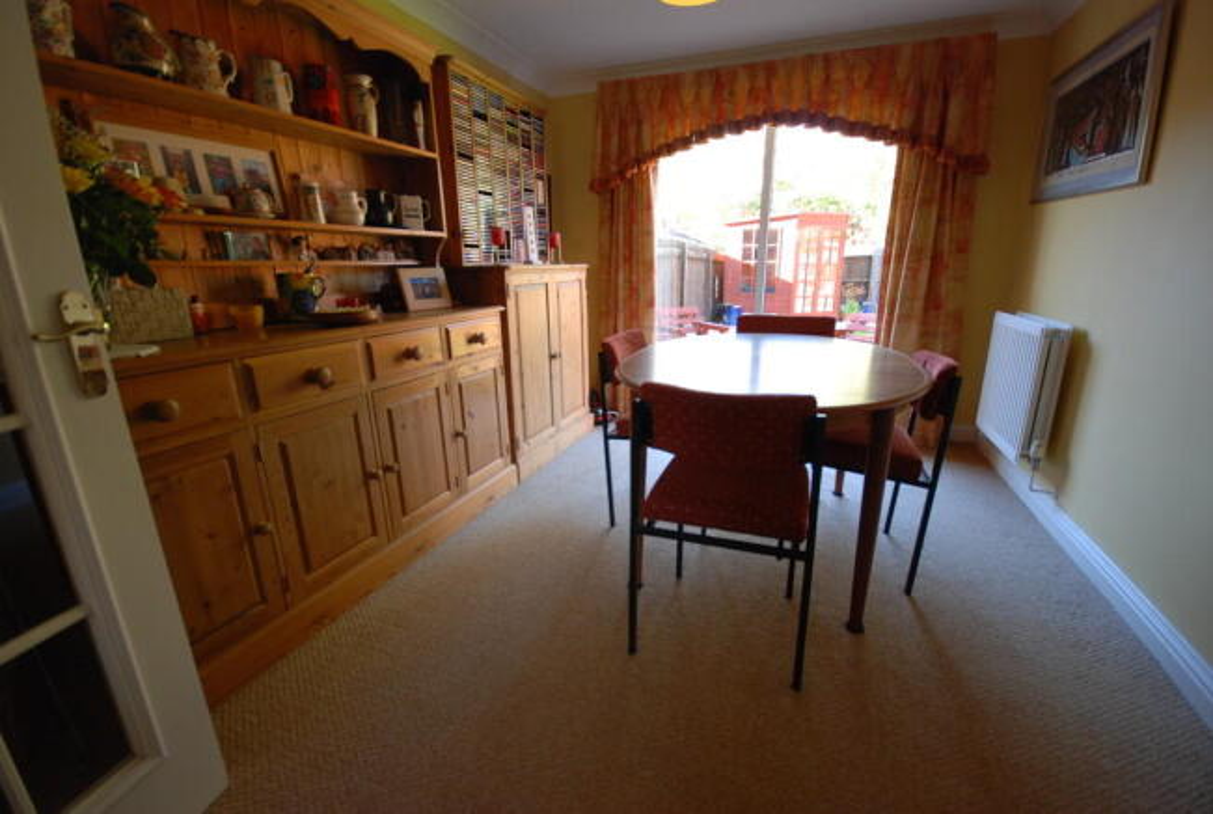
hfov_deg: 100.3
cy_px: 407
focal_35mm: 15
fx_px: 506
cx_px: 606
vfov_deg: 77.6
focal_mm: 10
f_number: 4
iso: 400
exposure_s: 1/25
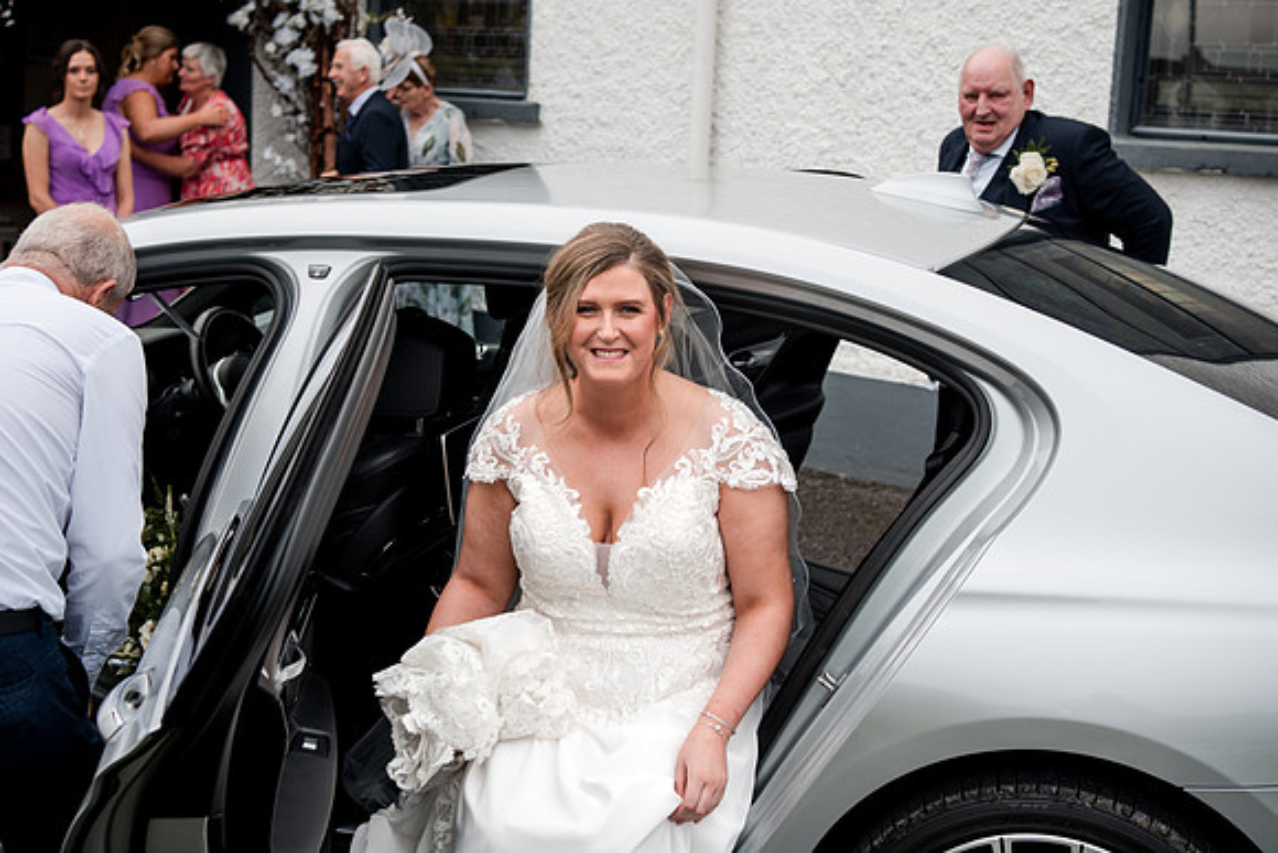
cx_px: 639
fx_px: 1846
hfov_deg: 38.2
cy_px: 426
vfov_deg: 26.0
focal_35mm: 52
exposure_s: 1/500
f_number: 3.2
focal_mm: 35
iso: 100
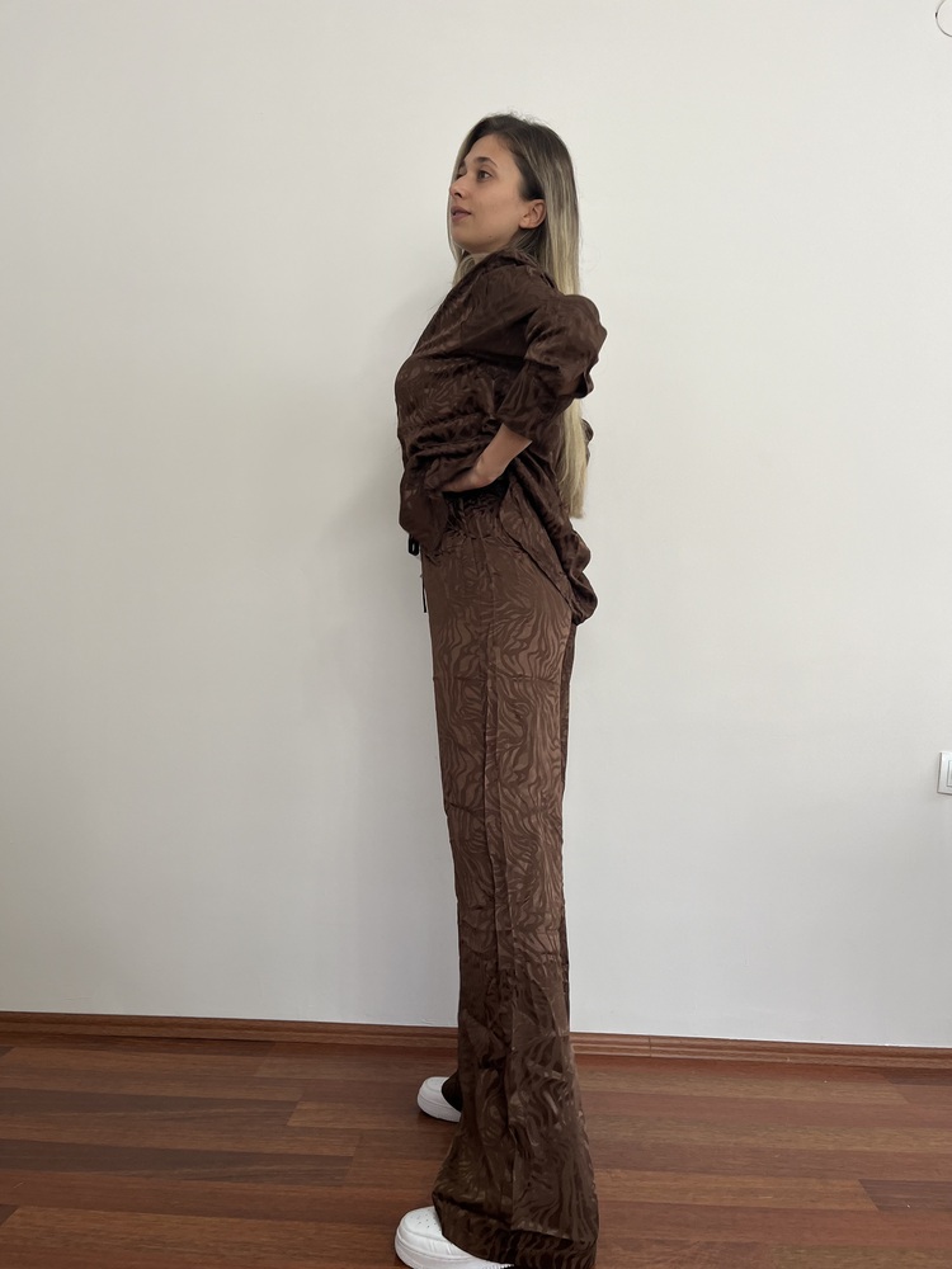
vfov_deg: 67.3
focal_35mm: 26
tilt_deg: +3.5
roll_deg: -1.6
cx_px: 476
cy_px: 634
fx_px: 953
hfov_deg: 53.1
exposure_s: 1/50
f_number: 1.6
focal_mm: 5.1
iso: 80
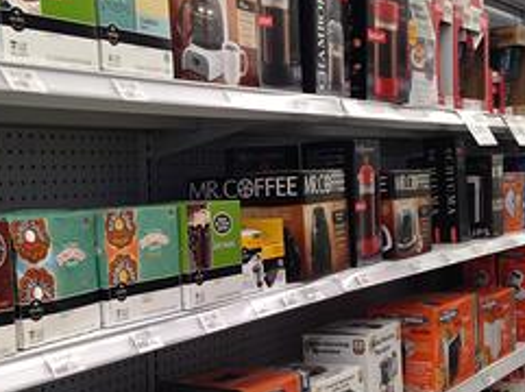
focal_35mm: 64
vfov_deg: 22.7
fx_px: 969
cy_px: 285
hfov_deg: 30.3
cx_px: 234
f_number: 2.4
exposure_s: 1/20
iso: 64
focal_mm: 4.12
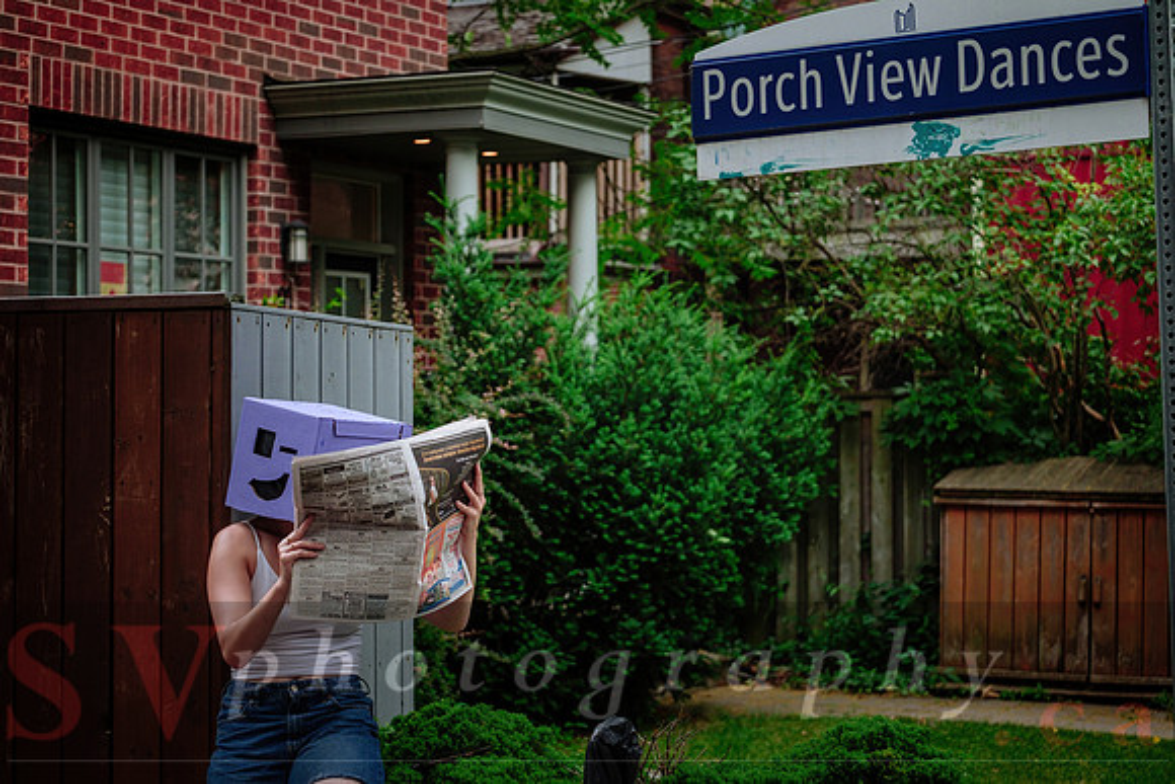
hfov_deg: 26.0
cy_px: 377
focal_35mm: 78
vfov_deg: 17.5
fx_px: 2543
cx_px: 565
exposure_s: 1/200
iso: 500
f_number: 2.8
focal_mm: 50
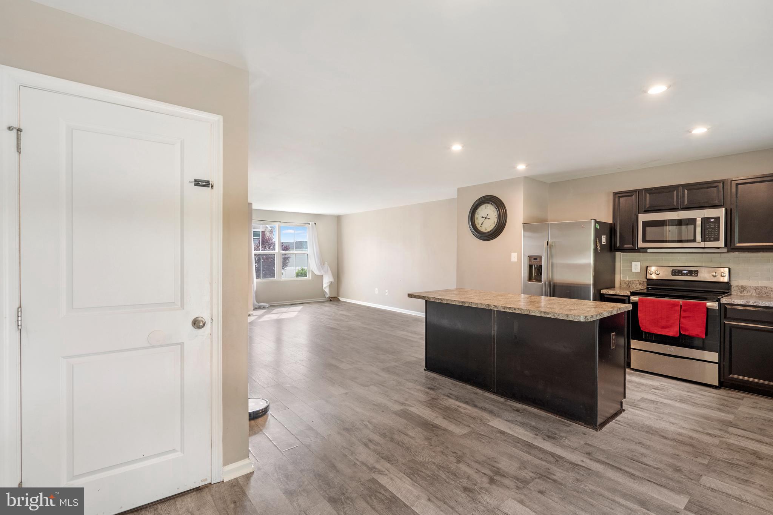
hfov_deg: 96.7
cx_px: 386
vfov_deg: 73.7
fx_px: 344
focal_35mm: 16
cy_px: 258
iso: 640
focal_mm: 16
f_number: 8
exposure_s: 1/6
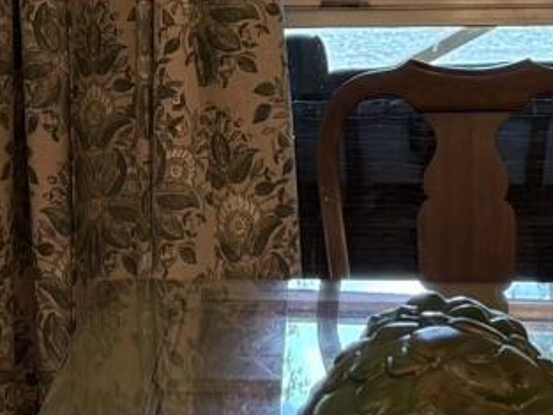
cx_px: 113
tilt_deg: -8.4
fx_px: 2509
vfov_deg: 9.4
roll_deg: +0.9
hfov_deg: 12.5
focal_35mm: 157
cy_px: 102
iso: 160
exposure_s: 1/120
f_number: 1.78
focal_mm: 6.76
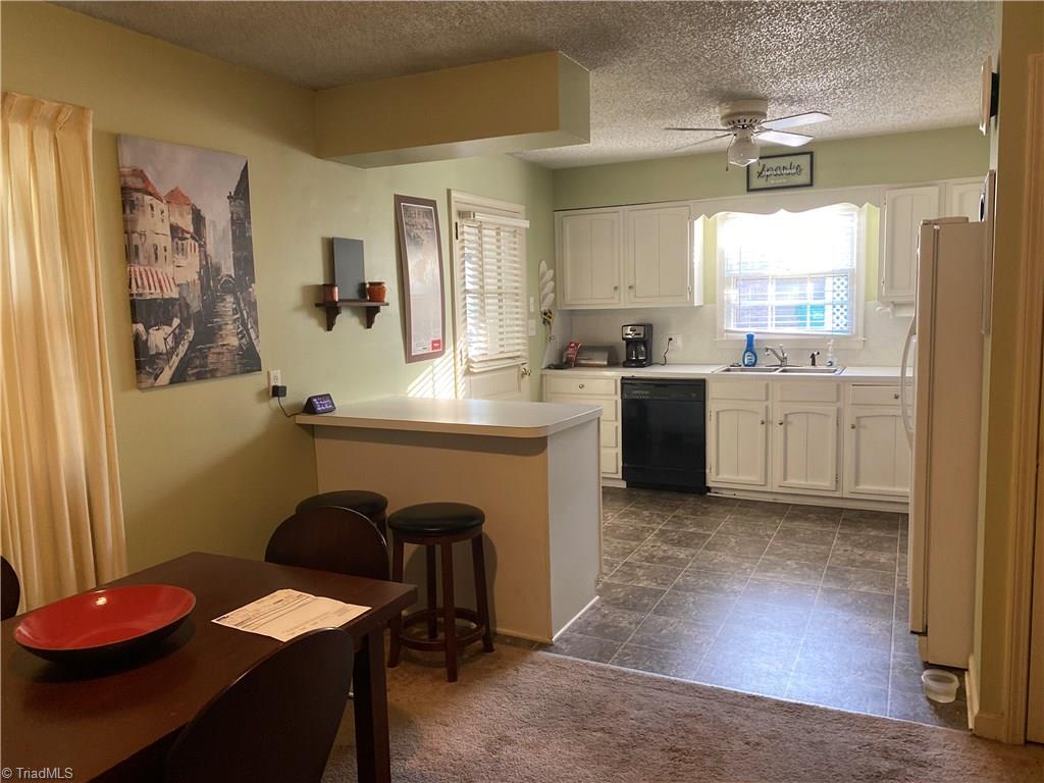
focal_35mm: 26
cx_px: 522
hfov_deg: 67.3
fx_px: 784
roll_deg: +1.3
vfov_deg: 53.1
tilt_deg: -6.2
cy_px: 392
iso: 320
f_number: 1.8
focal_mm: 4.25
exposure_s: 1/60
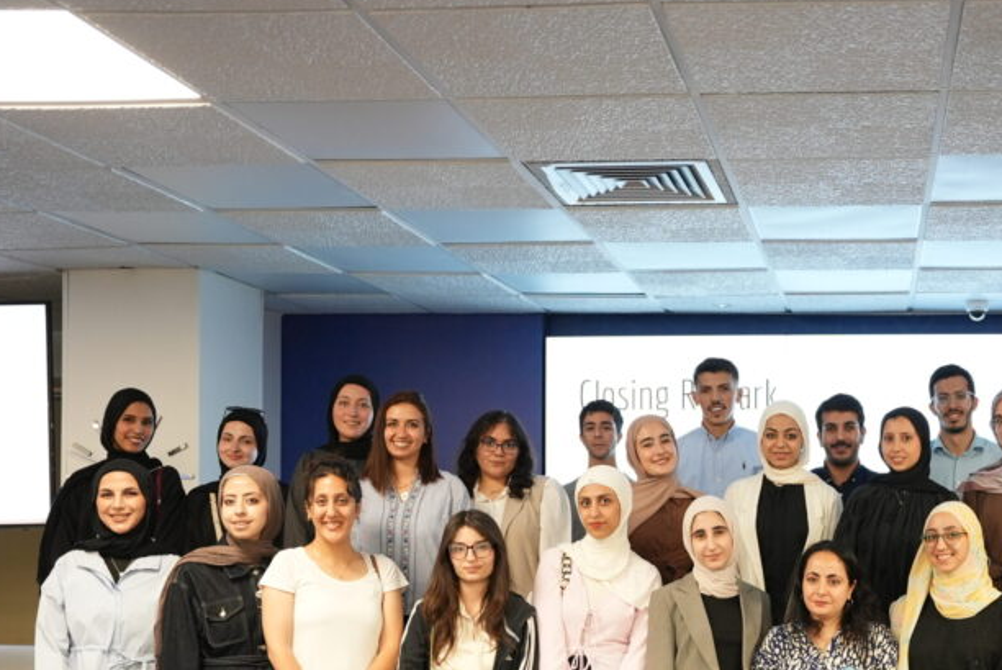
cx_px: 799
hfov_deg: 38.0
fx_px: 1397
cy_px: 536
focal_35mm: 50
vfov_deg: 26.5
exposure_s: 1/100
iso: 1250
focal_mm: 30.7
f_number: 2.8
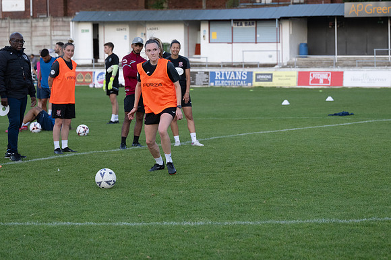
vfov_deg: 13.0
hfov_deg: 19.5
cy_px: 130
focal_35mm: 105
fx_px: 1140
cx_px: 196
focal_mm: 70
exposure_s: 1/800
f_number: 3.2
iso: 1000
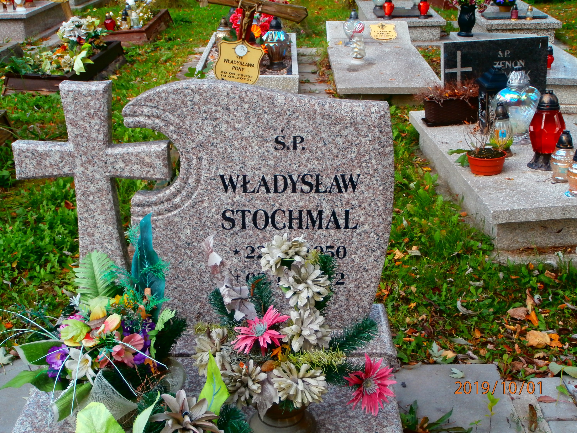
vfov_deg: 30.9
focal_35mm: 47
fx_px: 783
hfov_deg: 40.4
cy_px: 216
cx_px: 288
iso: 100
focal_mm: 8.29
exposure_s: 1/125
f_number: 4.2
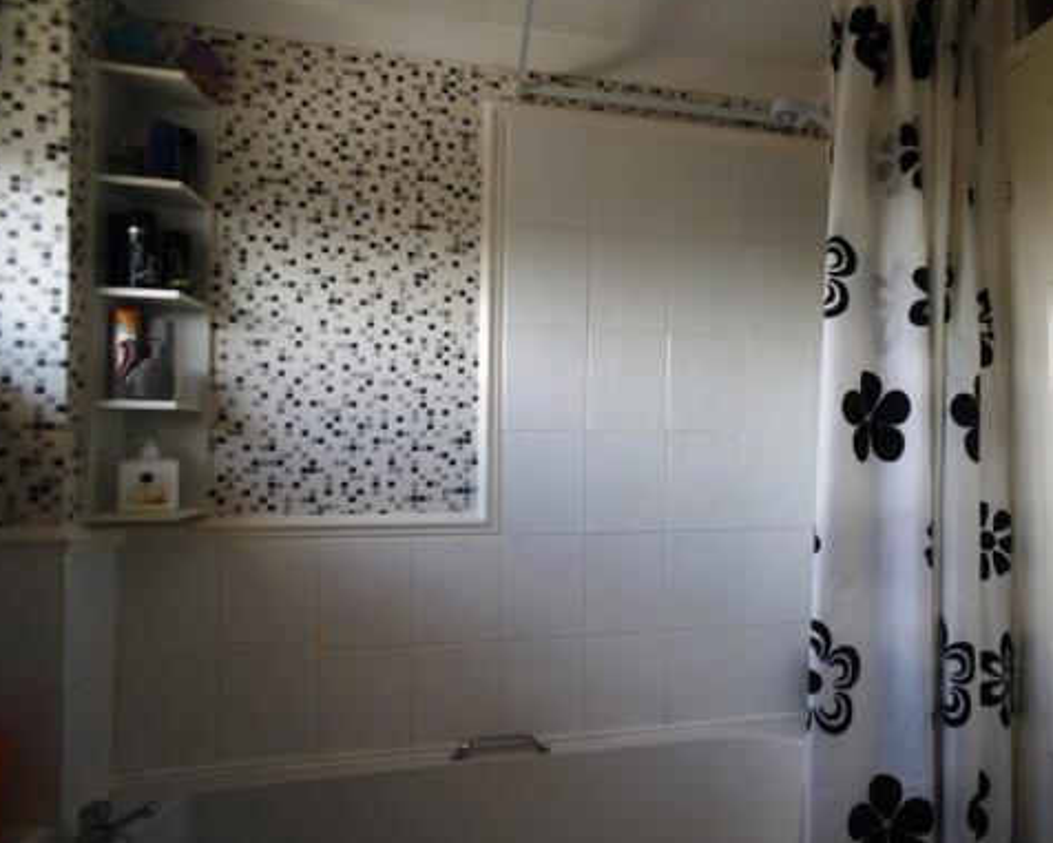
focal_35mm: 31
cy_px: 433
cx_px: 710
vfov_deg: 47.1
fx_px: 966
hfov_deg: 55.8
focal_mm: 16
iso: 200
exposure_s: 1/100
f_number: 5
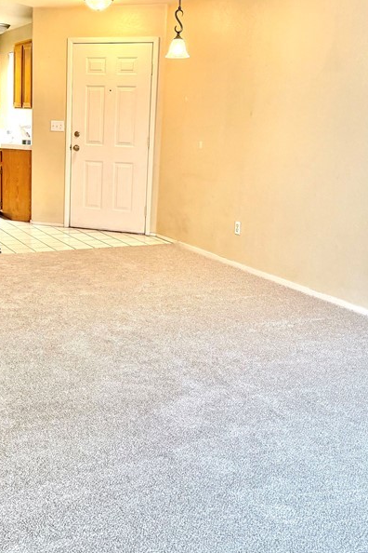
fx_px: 659
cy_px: 222
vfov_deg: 45.2
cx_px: 93
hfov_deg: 30.7
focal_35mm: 43
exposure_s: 1/120
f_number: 1.78
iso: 320
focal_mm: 6.76
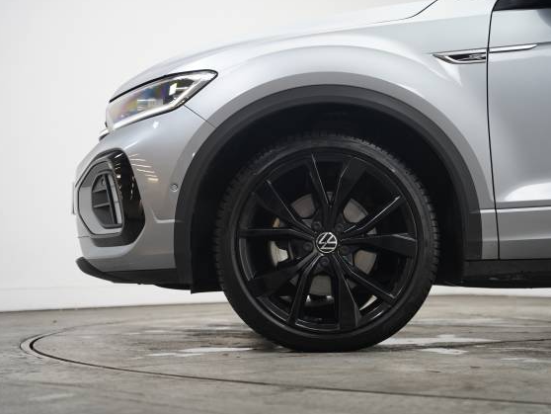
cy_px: 205
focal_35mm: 65
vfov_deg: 22.5
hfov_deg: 29.7
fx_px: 1039
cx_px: 295
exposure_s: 1/160
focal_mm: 59.2
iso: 1600
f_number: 3.2
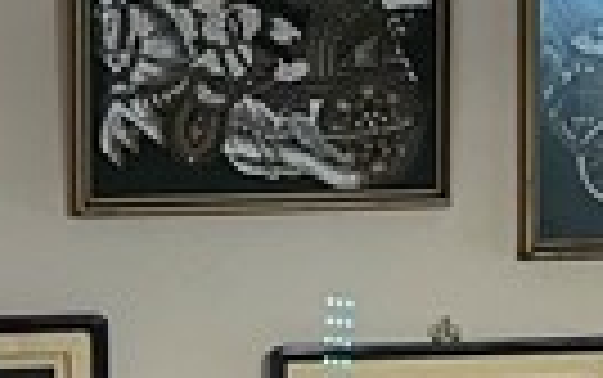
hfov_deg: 10.0
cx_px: 284
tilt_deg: -7.2
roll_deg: +1.9
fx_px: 3454
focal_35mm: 210
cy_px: 612
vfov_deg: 6.2
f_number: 1.6
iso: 320
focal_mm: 5.1
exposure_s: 1/60
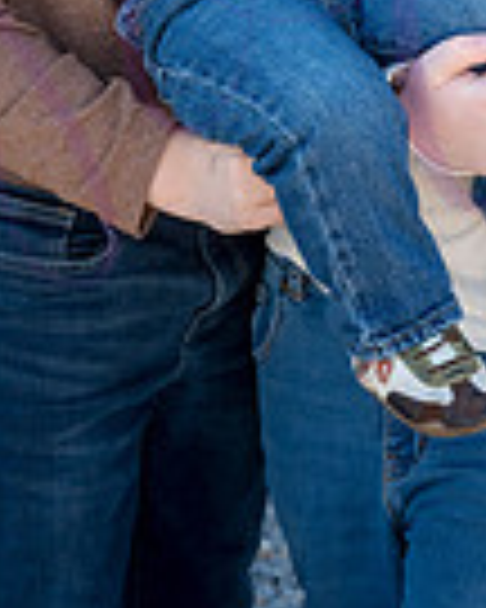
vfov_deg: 11.6
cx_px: 302
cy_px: -302
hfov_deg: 9.7
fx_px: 2859
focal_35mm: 159
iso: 400
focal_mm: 51
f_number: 5
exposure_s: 1/640
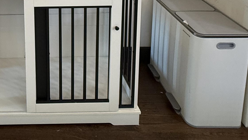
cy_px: -71
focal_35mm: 42
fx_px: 276
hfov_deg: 44.0
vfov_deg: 22.9
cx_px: 24
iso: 250
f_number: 2.2
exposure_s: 1/60
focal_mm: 2.22
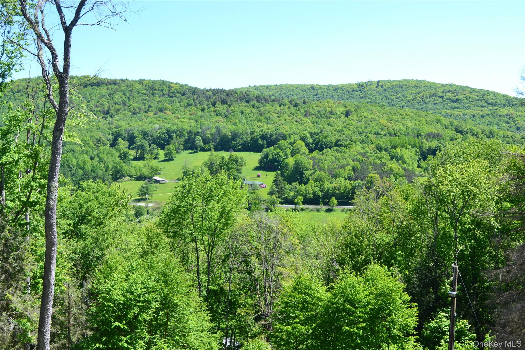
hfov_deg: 45.0
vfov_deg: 30.8
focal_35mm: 44
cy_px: 175
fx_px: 634
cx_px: 262
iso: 400
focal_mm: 29
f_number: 9
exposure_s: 1/160
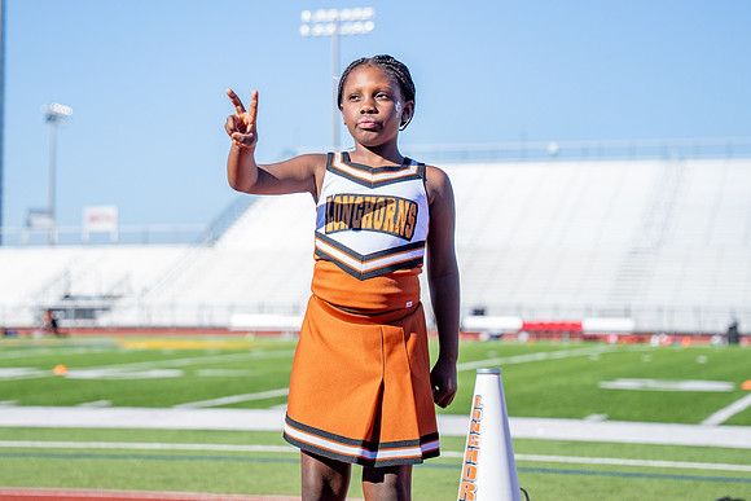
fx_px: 1814
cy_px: 154
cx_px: 305
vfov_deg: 15.7
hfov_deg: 23.4
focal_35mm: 87
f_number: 2.8
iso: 250
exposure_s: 1/4000
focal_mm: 57.9
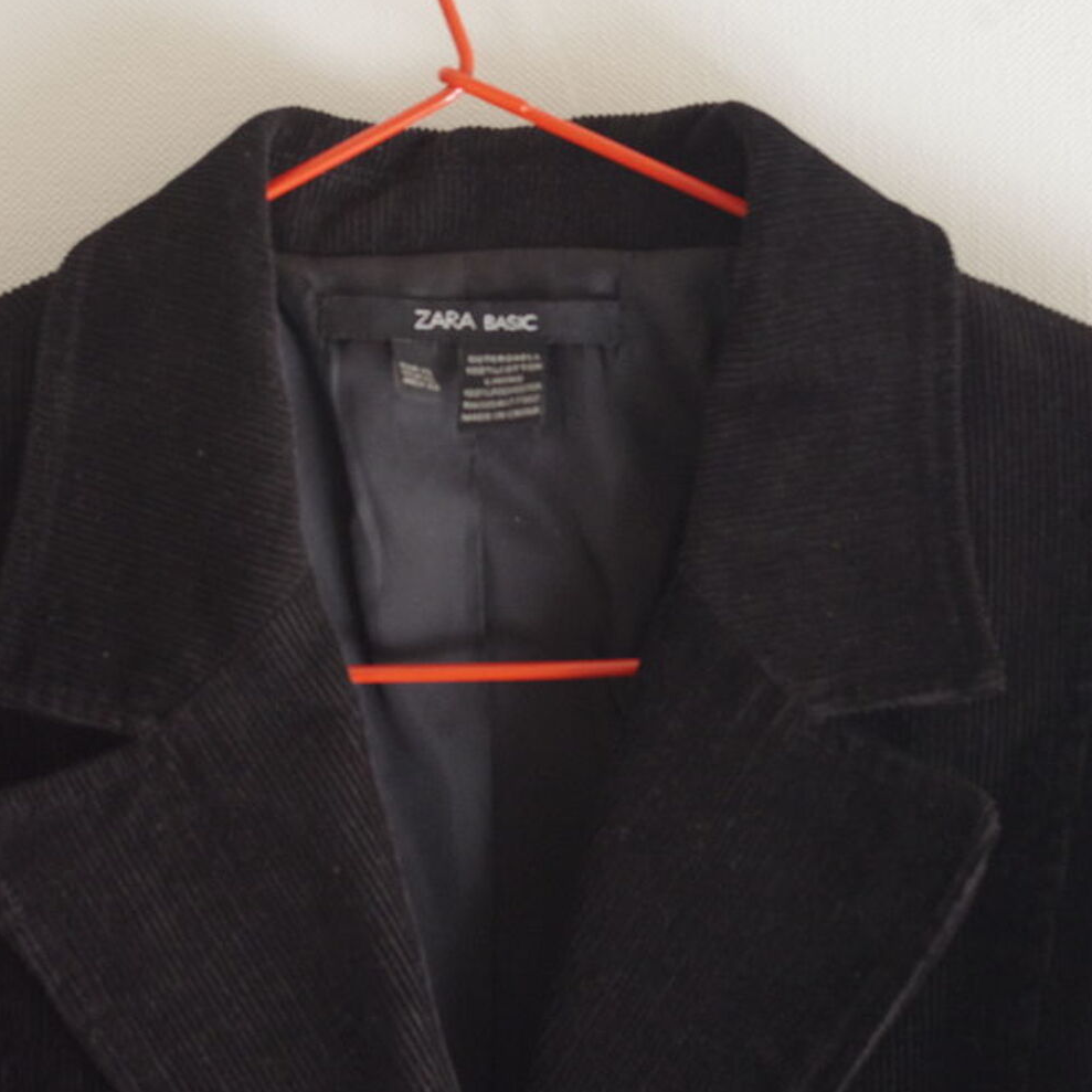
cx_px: 549
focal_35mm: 106
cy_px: 465
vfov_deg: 16.4
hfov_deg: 16.4
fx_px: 3783
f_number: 5.6
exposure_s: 1/30
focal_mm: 55
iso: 1600
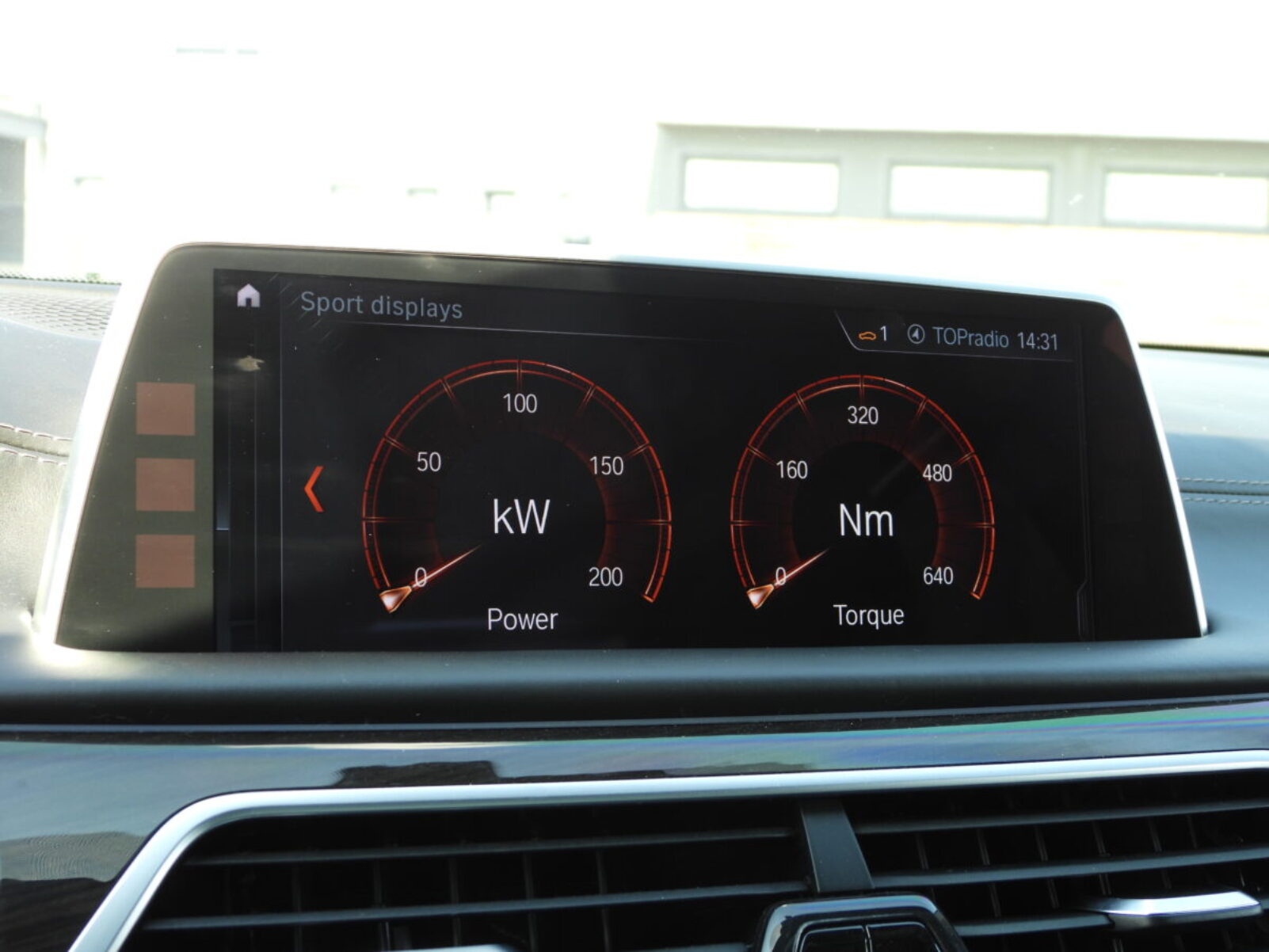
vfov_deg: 29.1
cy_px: 476
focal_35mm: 50
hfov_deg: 38.2
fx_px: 1833
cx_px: 634
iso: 100
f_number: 3.2
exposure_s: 1/60
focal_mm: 9
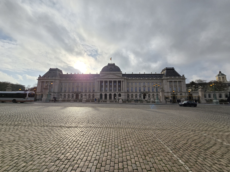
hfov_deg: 106.2
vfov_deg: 89.9
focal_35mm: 13
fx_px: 86
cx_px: 115
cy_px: 86
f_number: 2.2
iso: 50
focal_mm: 2.2
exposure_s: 1/7122
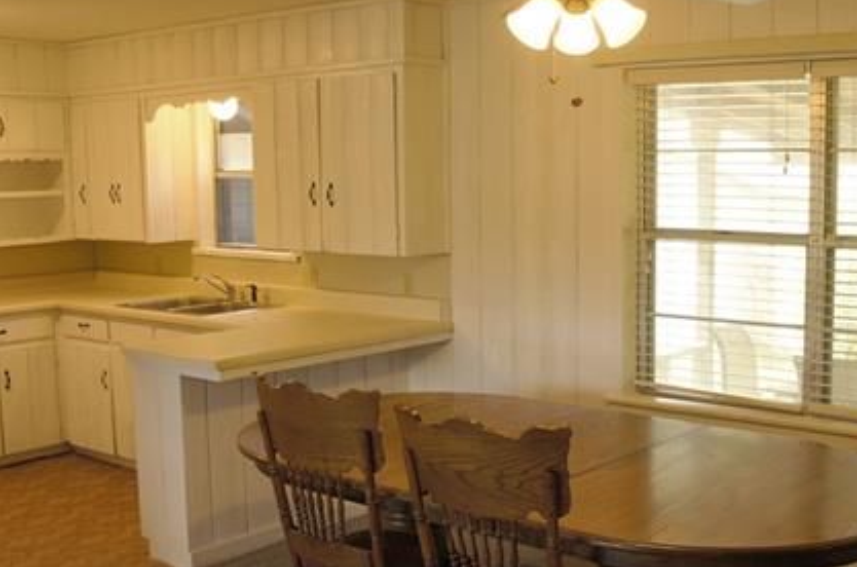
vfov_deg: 30.5
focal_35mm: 44
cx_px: 553
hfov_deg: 44.3
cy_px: 314
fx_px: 1040
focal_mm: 19
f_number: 4
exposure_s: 1/30
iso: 200
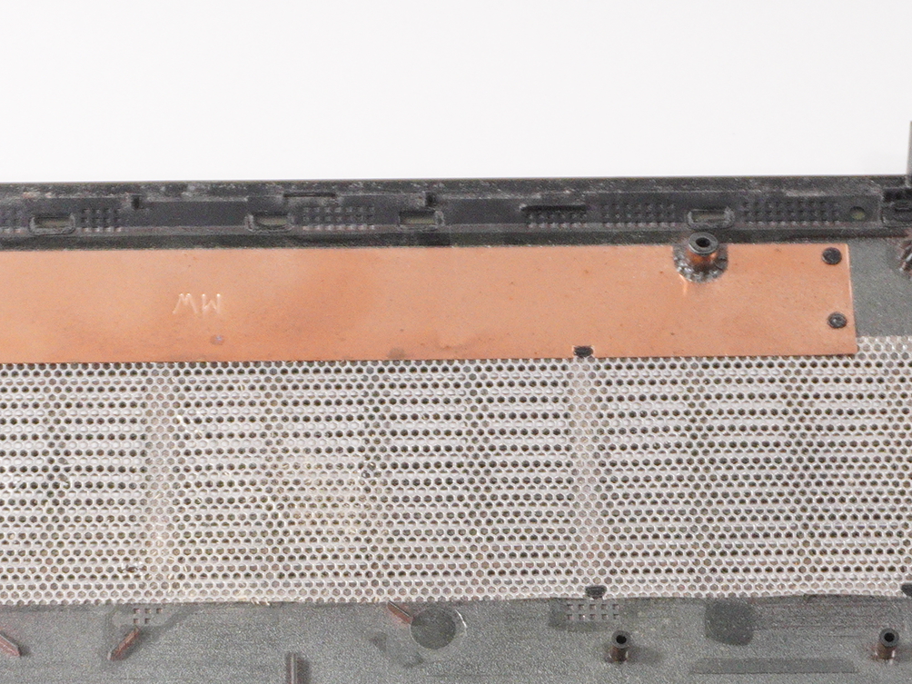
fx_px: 3753
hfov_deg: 13.8
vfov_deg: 10.3
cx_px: 177
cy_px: 792
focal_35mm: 142
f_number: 6.3
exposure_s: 1/200
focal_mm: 33
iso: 1600
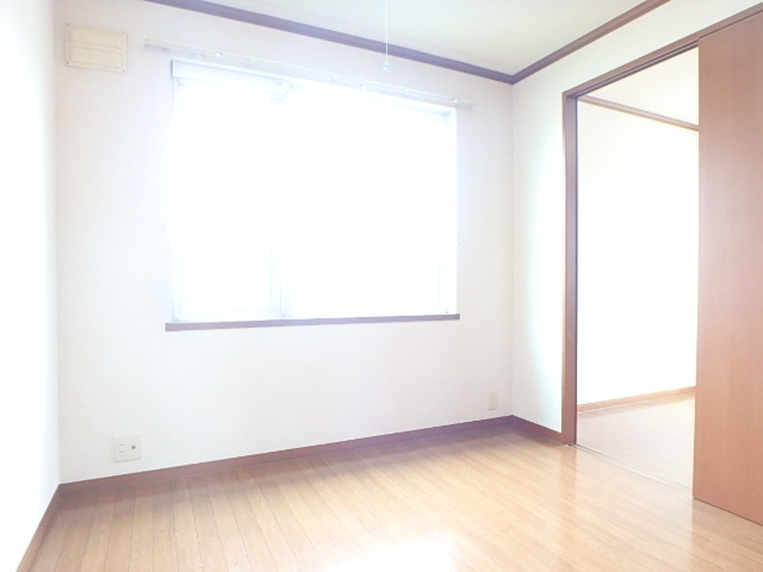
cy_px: 286
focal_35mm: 21
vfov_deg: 63.4
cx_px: 382
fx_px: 463
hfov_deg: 79.0
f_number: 3.5
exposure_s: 1/30
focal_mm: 3.7
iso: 400
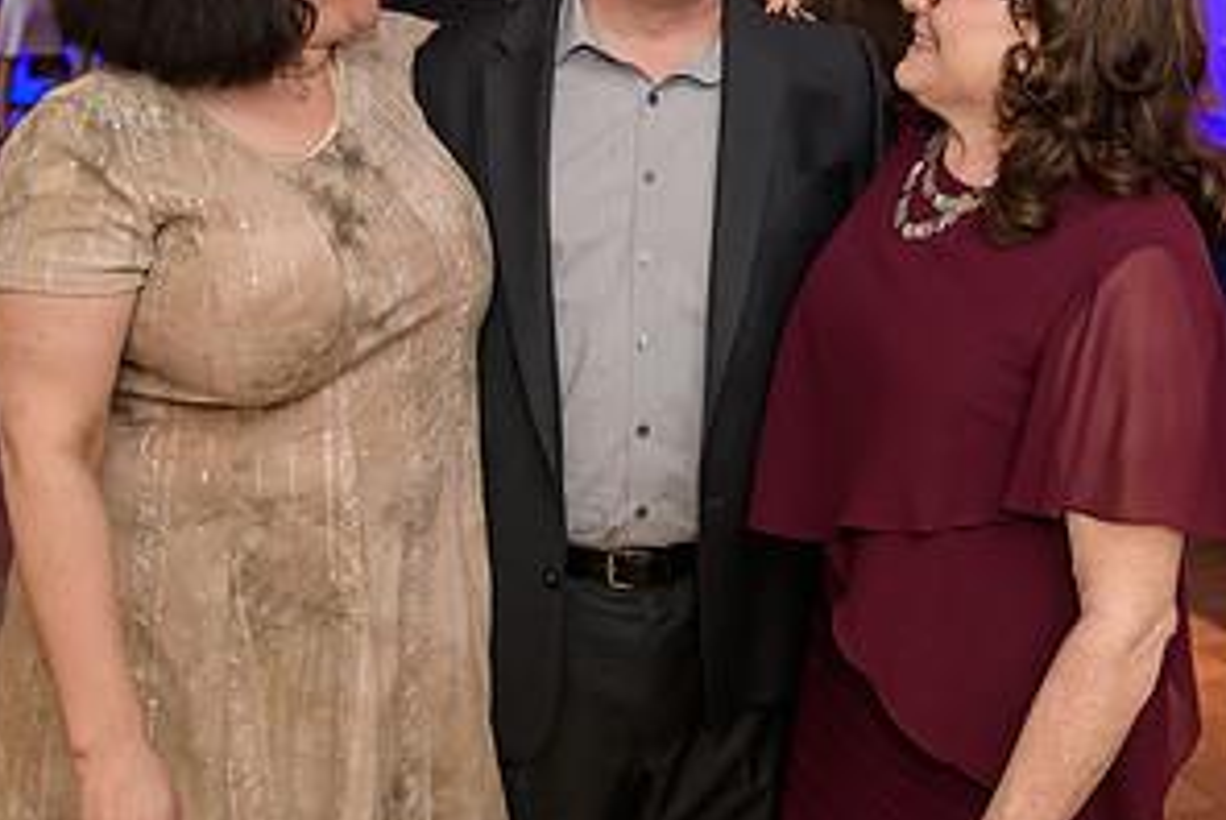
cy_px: 135
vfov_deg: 28.0
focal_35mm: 47
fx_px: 1602
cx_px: 642
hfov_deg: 41.9
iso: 800
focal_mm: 24
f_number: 3.2
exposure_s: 1/125
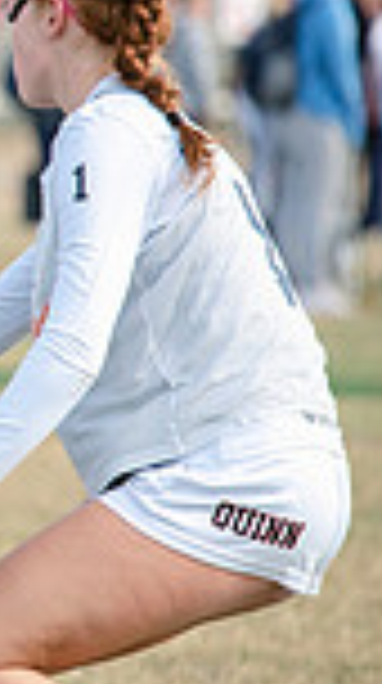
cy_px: 313
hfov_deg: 1.5
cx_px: -863
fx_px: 14488
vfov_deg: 2.7
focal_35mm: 801
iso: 250
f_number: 4
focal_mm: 200
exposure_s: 1/1000
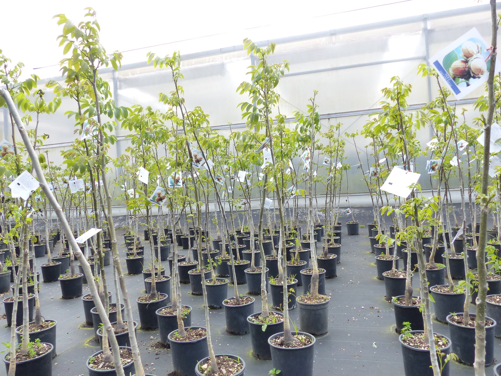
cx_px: 250
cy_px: 188
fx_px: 362
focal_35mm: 25
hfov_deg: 69.4
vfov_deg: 54.9
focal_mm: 4.5
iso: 160
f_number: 4
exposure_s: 1/160
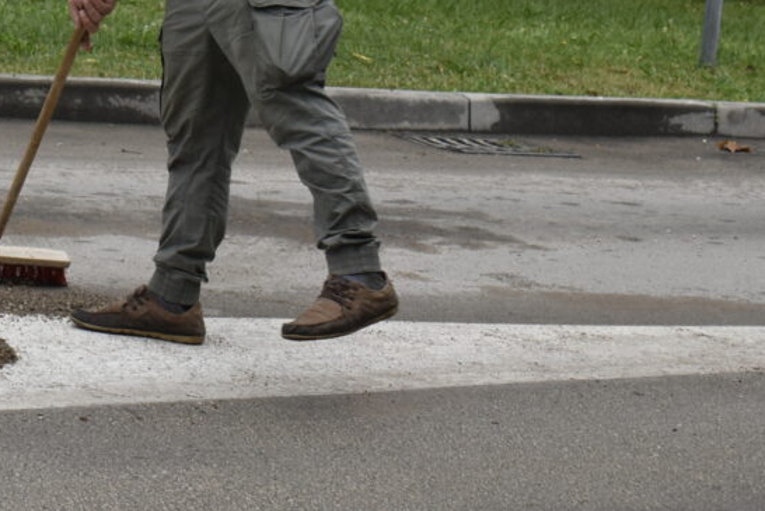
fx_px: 4126
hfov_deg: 10.5
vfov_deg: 7.1
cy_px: -57
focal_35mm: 194
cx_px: -15
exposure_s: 1/250
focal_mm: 46
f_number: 6.3
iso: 200
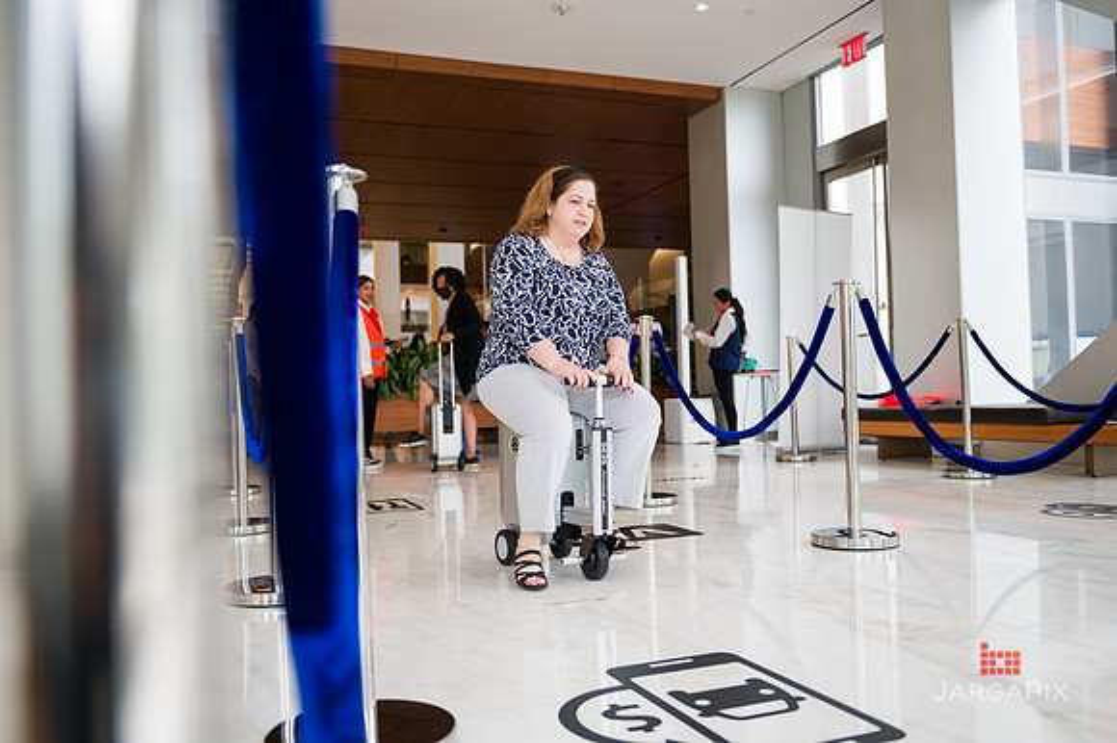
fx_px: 961
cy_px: 372
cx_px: 558
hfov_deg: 60.3
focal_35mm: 31
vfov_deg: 42.3
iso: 400
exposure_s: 1/500
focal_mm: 31
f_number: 3.2
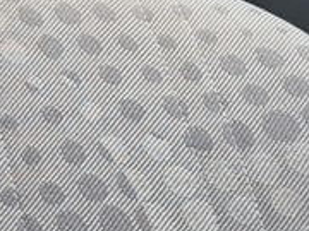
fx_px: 1642
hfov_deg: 8.4
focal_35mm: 184
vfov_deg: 7.9
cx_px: -716
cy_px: -135
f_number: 1.8
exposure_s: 1/120
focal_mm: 5.54
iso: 64
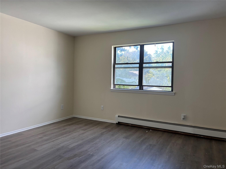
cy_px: 84
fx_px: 170
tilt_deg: -0.4
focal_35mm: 26
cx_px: 113
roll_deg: -1.7
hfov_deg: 67.3
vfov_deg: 53.1
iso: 64
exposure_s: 1/121
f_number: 1.6
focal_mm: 5.96
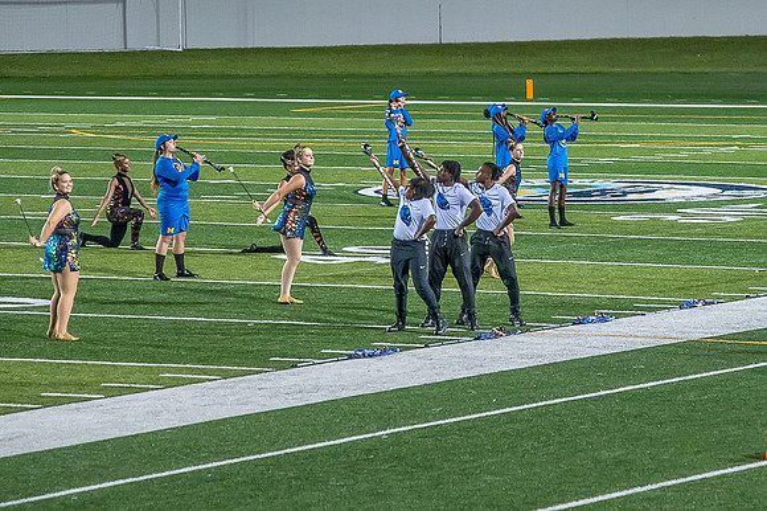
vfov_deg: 5.9
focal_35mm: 232
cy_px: 159
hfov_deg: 8.9
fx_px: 4947
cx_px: 559
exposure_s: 1/200
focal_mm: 120
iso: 2000
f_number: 4
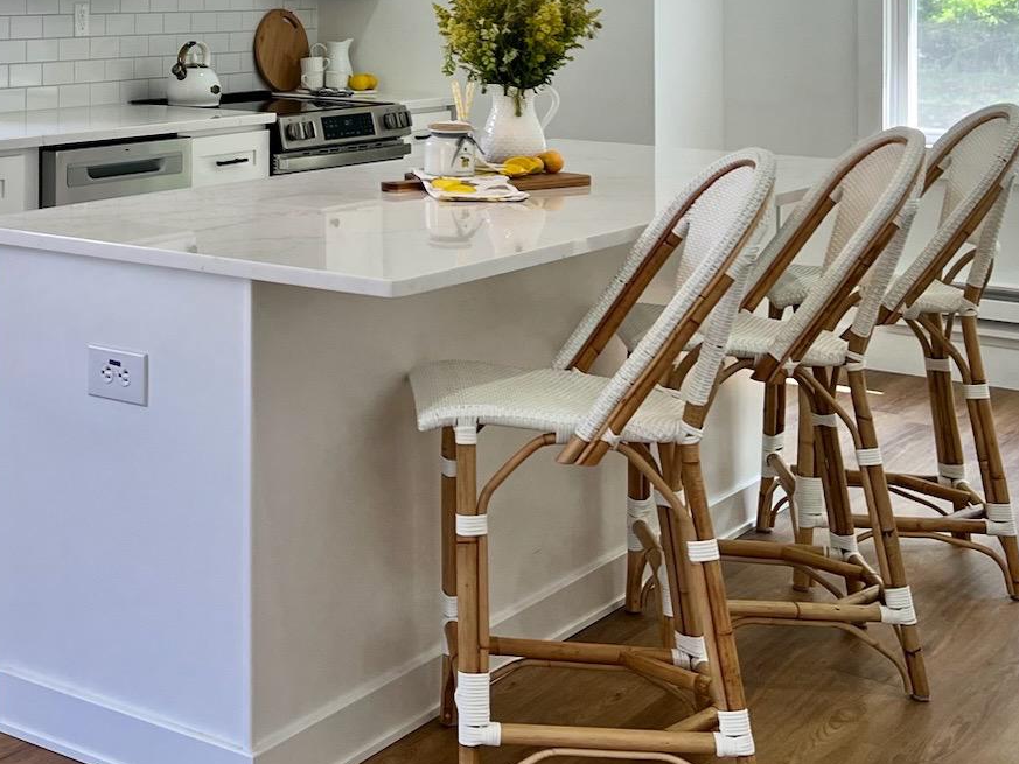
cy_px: -33
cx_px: 177
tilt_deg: +0.1
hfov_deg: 30.8
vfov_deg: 22.9
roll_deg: -0.7
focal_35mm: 61
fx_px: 1796
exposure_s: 1/120
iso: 32
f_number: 1.5
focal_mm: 5.7
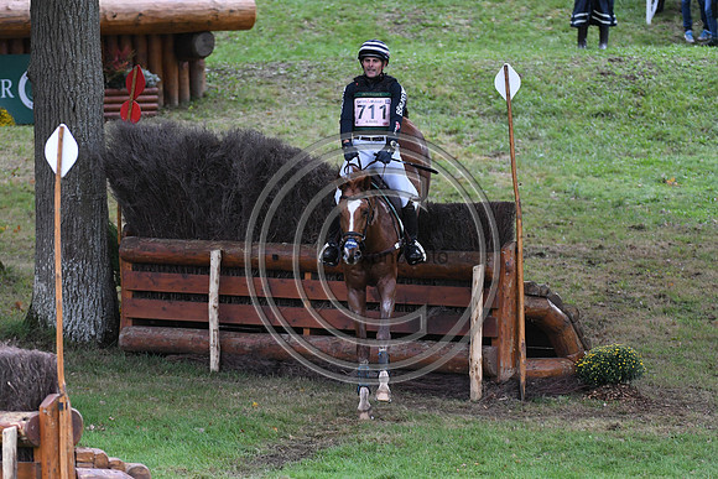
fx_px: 6284
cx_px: 359
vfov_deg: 4.4
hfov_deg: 6.5
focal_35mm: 315
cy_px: 240
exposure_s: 1/1250
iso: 2000
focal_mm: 210
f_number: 4.5
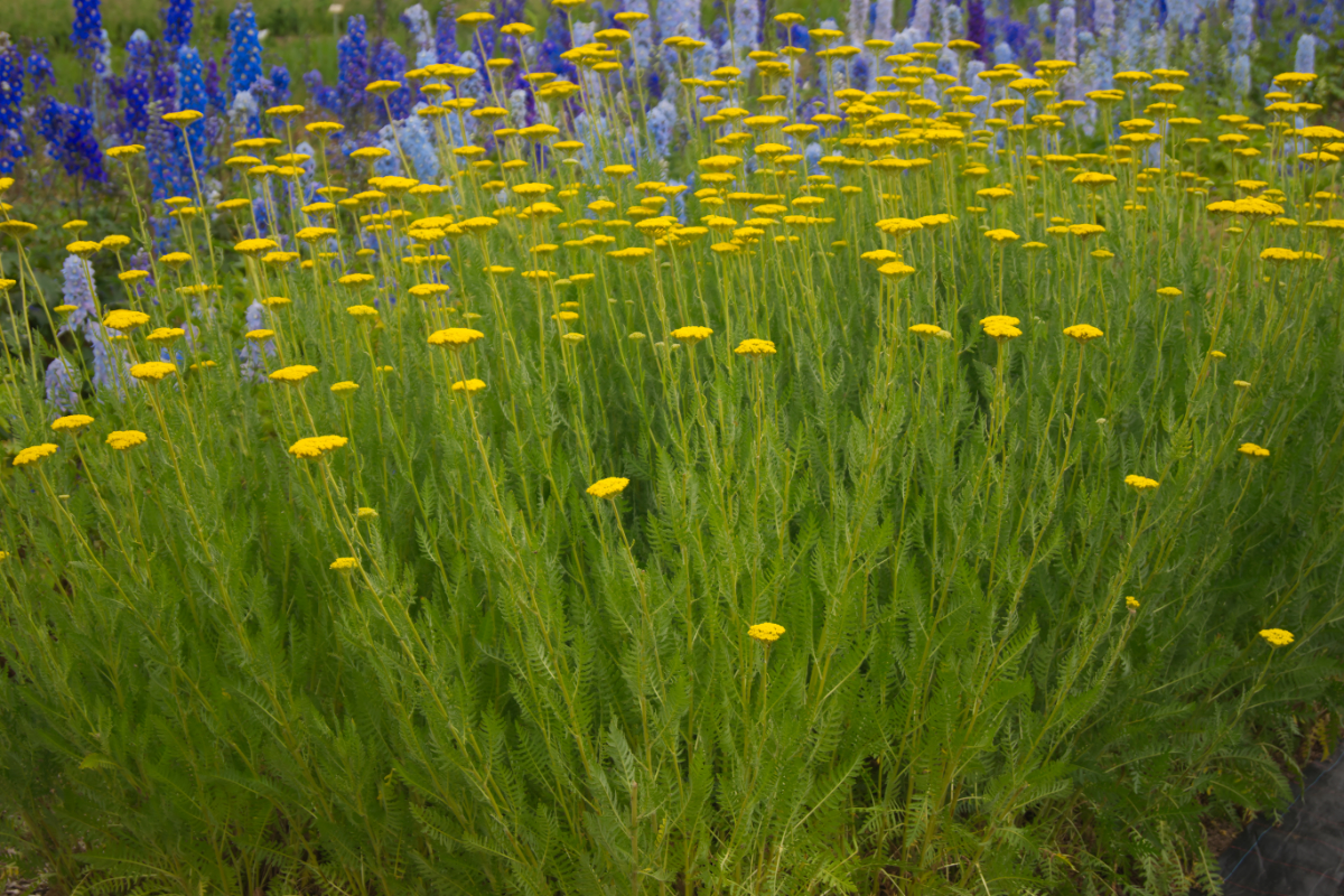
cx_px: 672
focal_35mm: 68
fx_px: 2520
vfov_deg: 20.2
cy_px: 448
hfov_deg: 29.9
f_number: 5.6
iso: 100
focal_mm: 45
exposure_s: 1/200
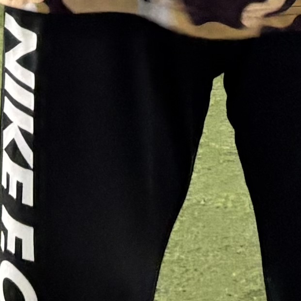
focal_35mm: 212
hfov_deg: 8.3
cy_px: -554
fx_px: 2086
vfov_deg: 7.4
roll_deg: -0.7
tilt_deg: +0.0
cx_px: 175
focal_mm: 5.96
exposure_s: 1/33
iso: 400
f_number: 1.6
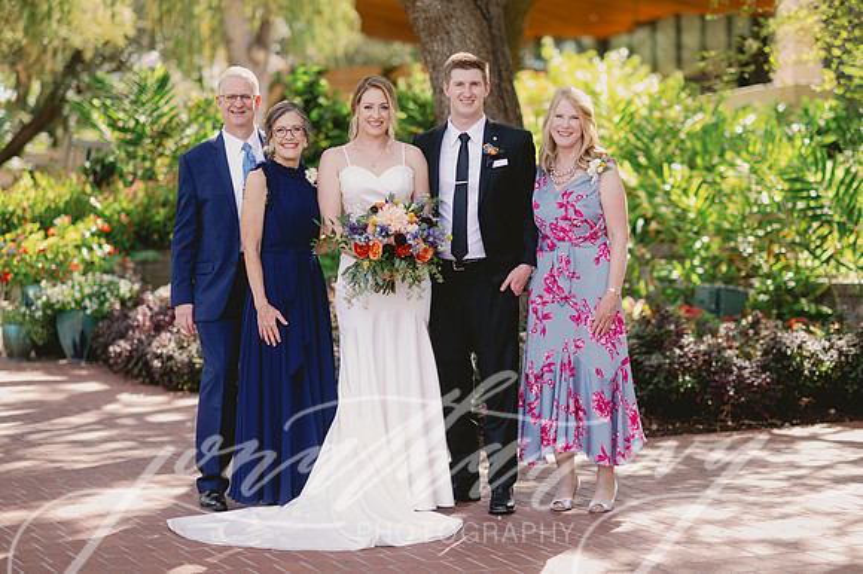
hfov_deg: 23.7
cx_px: 436
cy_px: 284
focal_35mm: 86
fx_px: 2059
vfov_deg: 15.9
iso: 50
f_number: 2
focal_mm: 85
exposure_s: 1/320
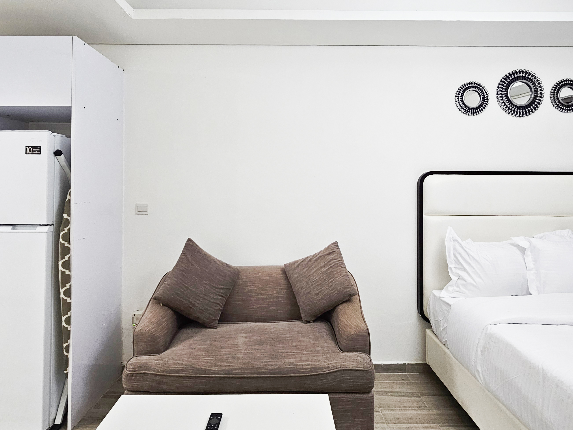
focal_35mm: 20
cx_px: 292
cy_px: 175
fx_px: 331
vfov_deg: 65.4
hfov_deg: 81.7
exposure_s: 1/77.4
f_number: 2.2
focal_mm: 2.2
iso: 160
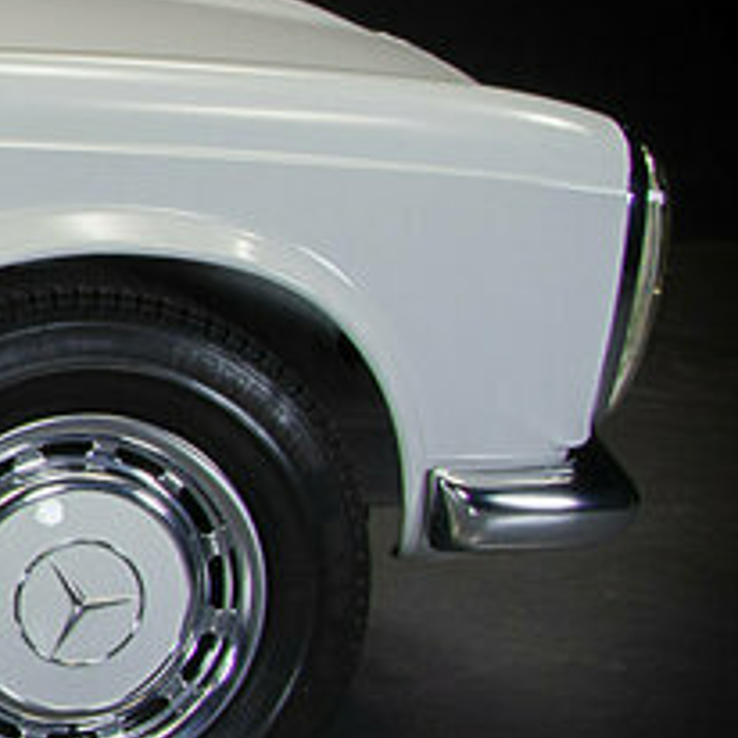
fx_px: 4293
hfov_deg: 8.4
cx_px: -1379
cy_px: 170
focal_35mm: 178
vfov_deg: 9.8
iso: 200
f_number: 14
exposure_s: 1/1.67
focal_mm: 24
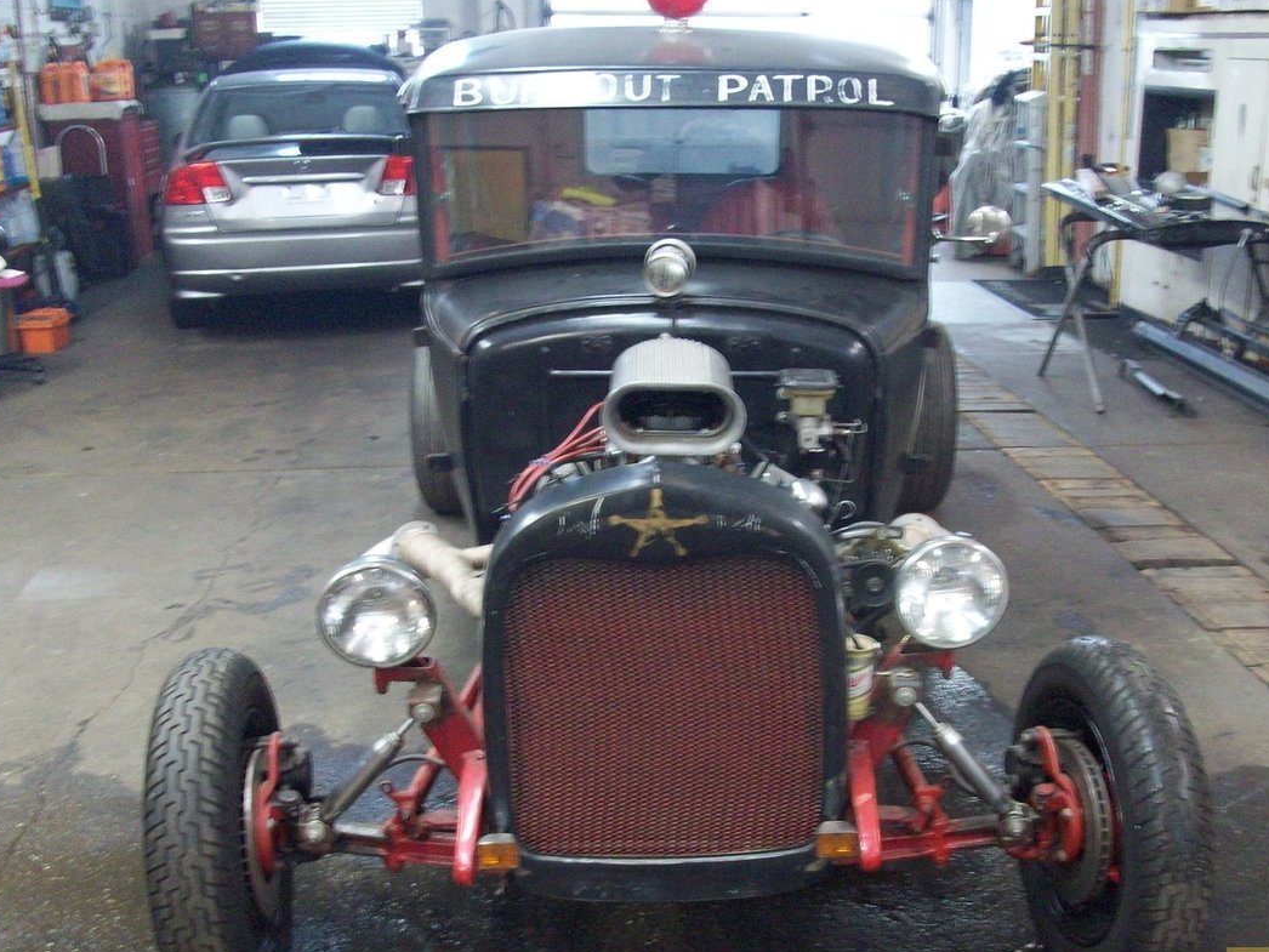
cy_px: 485
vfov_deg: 36.8
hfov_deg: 47.8
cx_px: 693
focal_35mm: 39
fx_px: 1430
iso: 200
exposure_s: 1/8
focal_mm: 5.7
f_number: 2.8
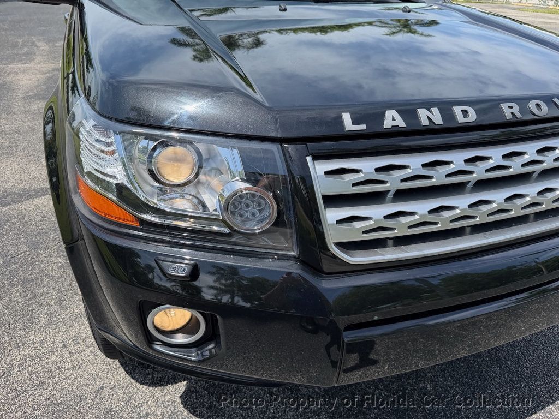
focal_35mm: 24
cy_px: 210
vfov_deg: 56.8
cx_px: 280
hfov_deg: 71.6
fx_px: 388
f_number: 1.78
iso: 80
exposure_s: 1/2611
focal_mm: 6.76
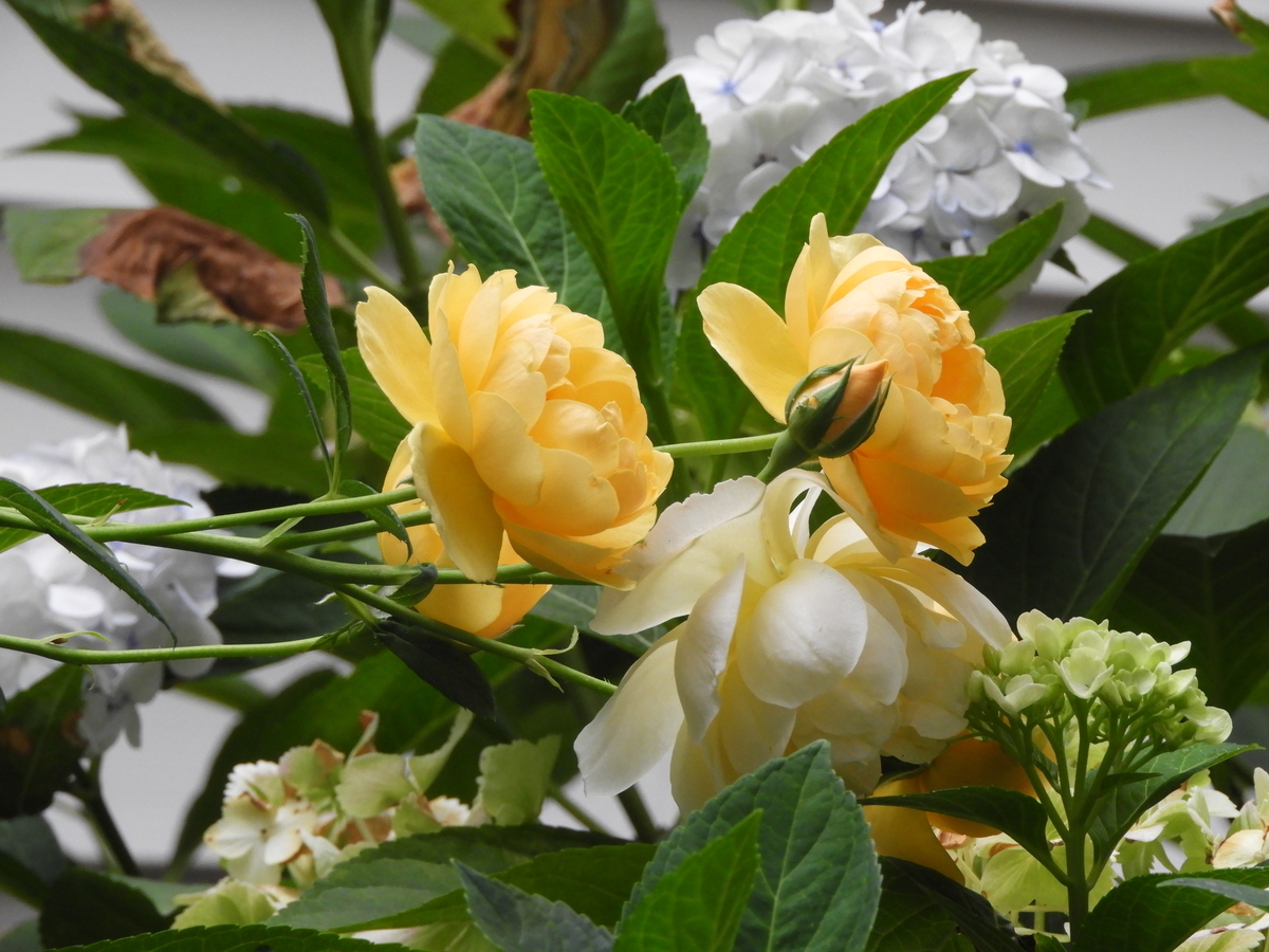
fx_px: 9898
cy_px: 476
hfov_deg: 7.3
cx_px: 634
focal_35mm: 270
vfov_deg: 5.5
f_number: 5.5
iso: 400
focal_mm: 48.4
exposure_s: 1/100
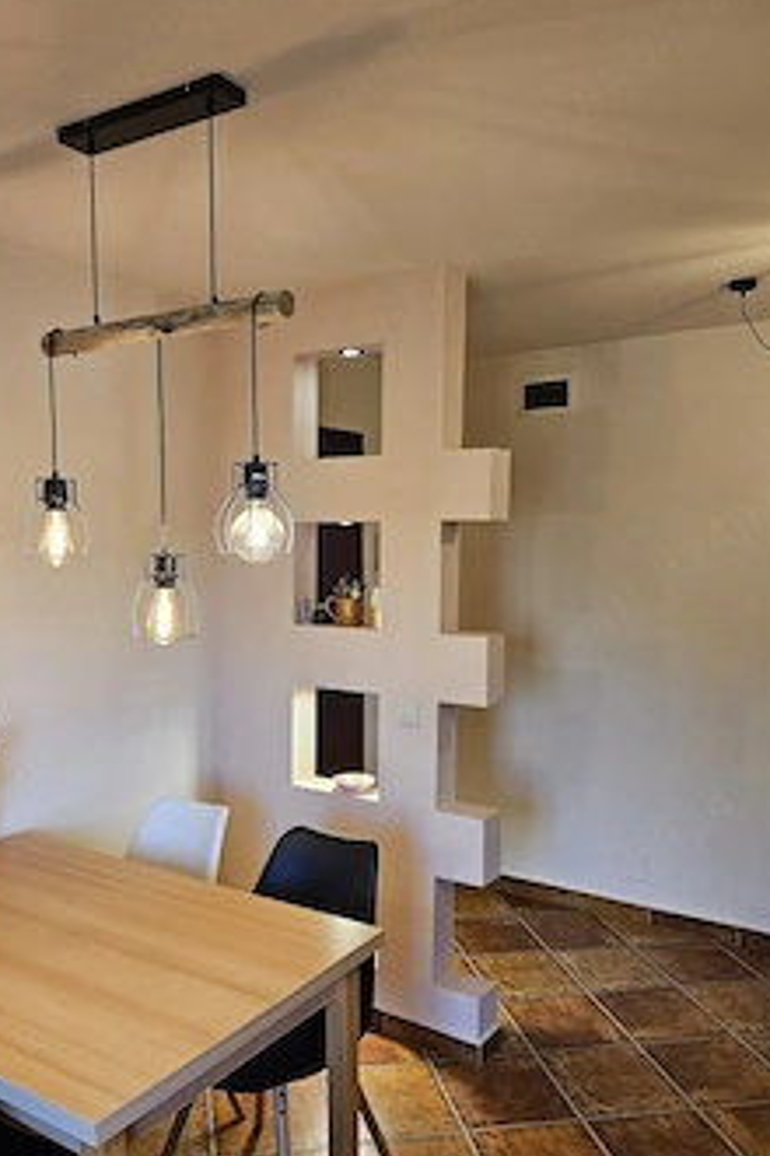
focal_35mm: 29
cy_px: 624
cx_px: 312
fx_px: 930
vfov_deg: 63.6
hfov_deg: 44.7
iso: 160
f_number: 1.8
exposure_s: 1/100
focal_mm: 5.4
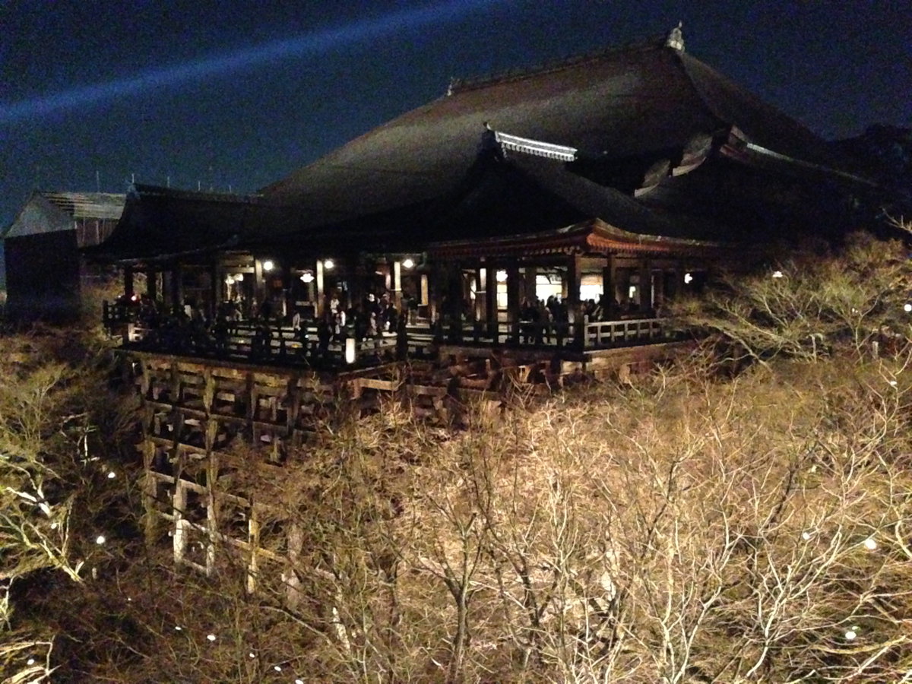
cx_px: 456
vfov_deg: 22.3
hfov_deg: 29.4
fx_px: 1739
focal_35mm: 66
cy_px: 342
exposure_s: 1/15
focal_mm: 4.12
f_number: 2.4
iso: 3200
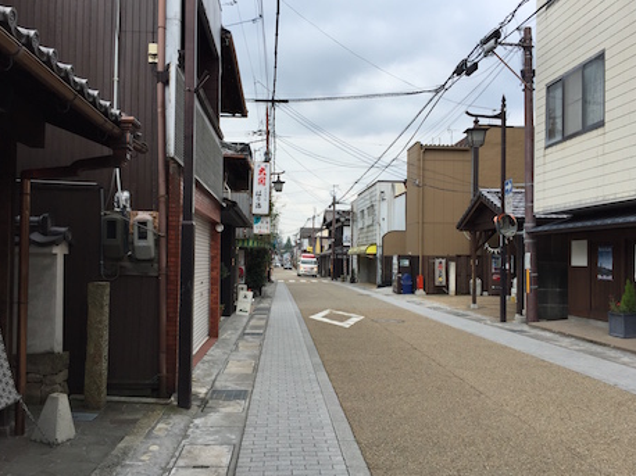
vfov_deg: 45.4
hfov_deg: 58.4
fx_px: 569
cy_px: 249
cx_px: 314
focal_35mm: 31
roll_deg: -2.2
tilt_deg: +2.2
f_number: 2.2
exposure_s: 1/1163
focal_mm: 4.15
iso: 32
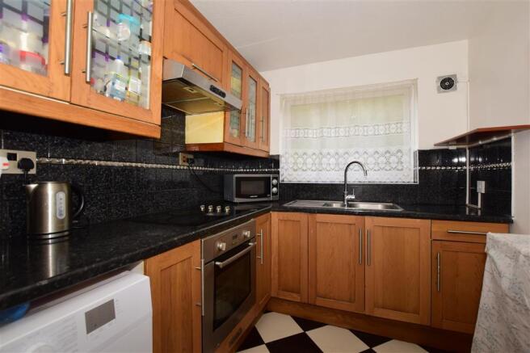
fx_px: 221
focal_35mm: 15
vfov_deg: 77.3
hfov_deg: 100.4
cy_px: 176
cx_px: 265
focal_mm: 10
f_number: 7.1
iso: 400
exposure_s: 1/100
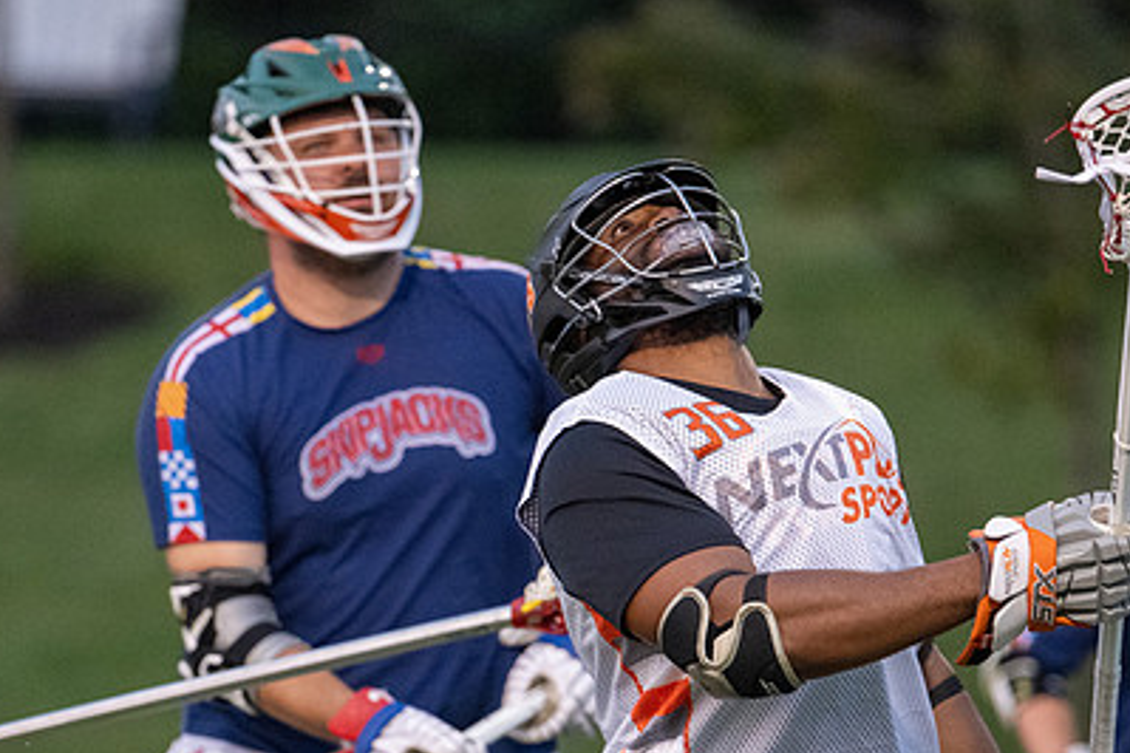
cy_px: 646
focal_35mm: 761
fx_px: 23885
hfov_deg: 2.7
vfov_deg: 1.8
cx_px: 480
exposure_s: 1/800
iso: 5600
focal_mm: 400
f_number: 4.5
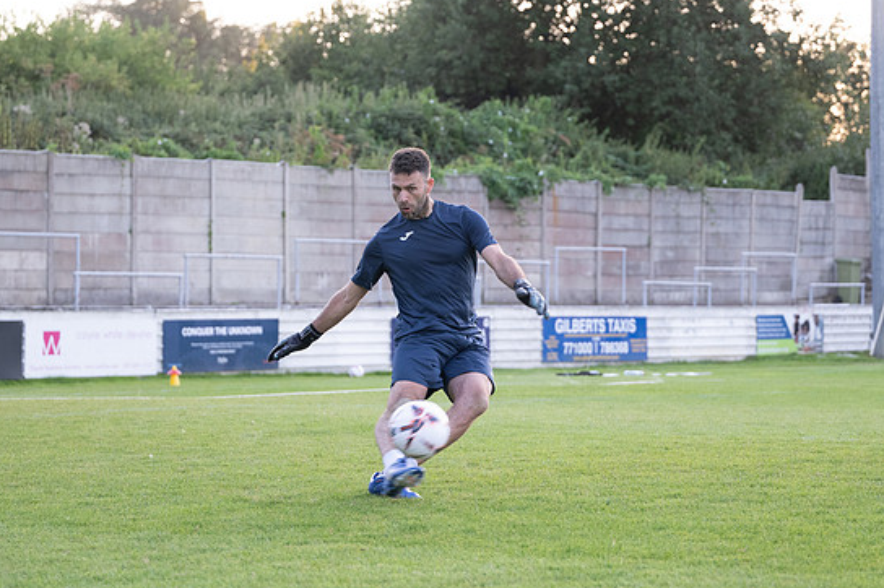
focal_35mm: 112
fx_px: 2748
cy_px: 276
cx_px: 424
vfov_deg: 12.2
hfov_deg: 18.3
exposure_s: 1/640
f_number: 2.8
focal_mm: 70
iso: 1000
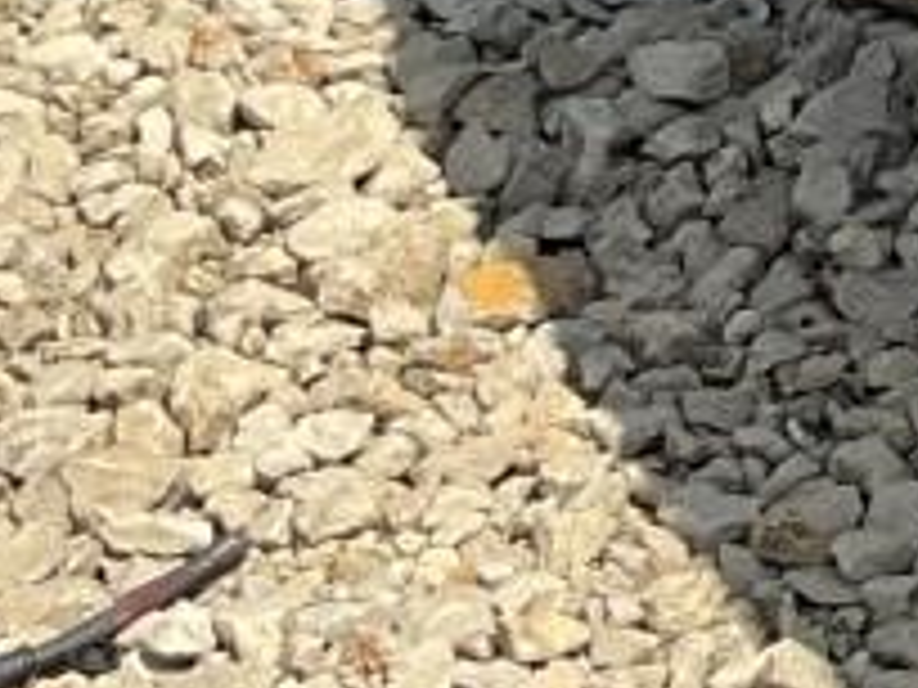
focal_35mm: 182
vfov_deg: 7.7
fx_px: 4827
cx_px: 2421
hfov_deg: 9.3
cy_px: -859
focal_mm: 3
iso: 16
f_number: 1.8
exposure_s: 1/1250
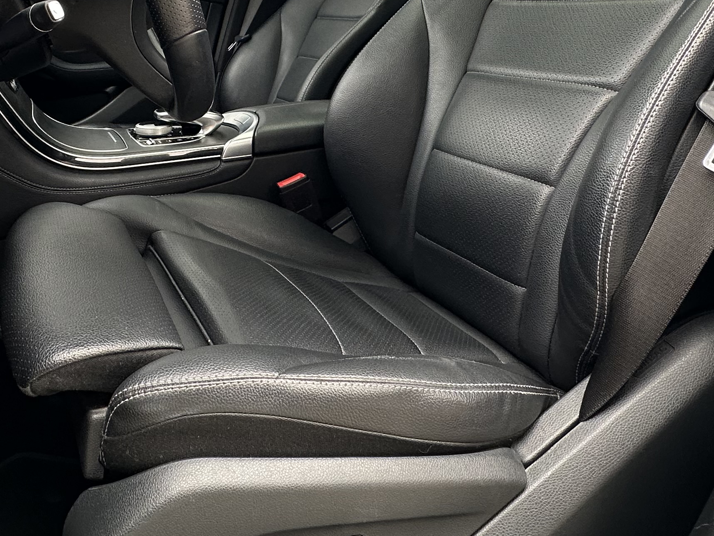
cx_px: 226
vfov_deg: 40.8
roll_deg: -7.2
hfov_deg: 54.0
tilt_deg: -6.9
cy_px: 91
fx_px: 681
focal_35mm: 33
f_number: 2.2
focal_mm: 2.22
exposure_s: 1/99
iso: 100
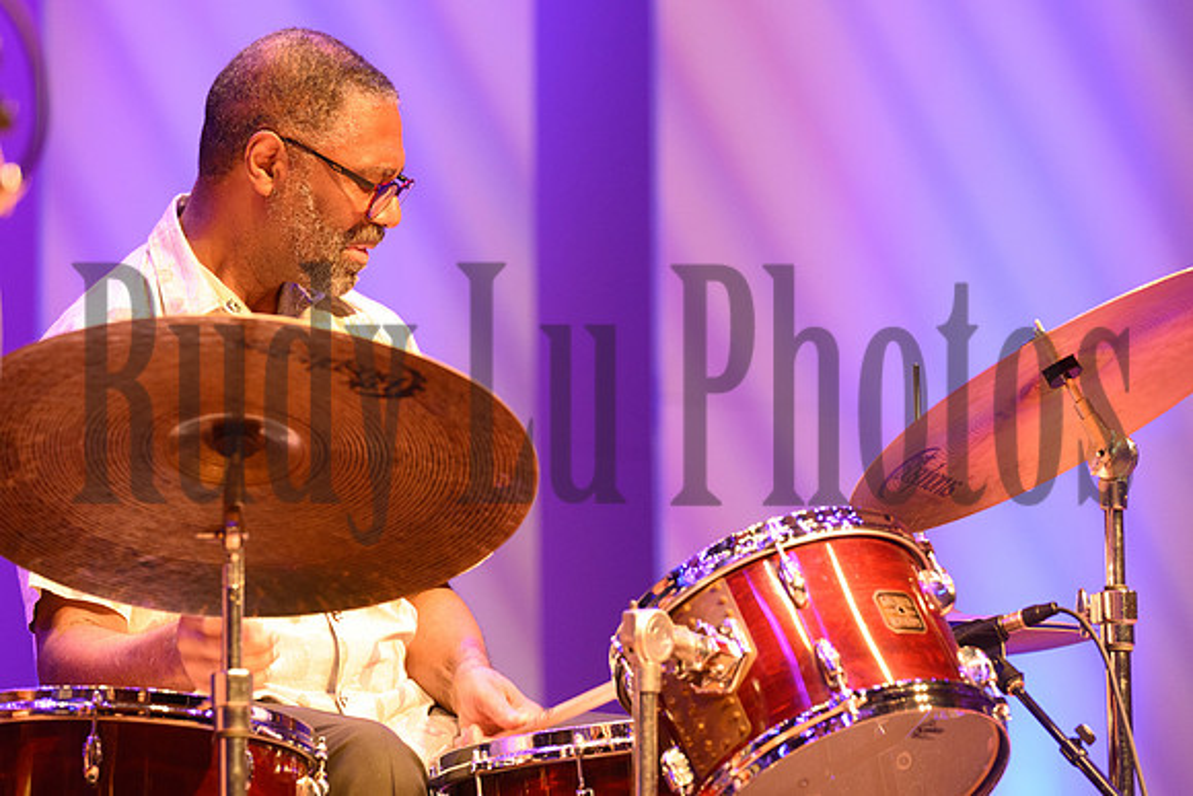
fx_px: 6298
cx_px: 596
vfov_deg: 7.2
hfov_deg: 10.8
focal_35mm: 190
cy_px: 398
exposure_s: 1/125
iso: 3200
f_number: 5.6
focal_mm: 190
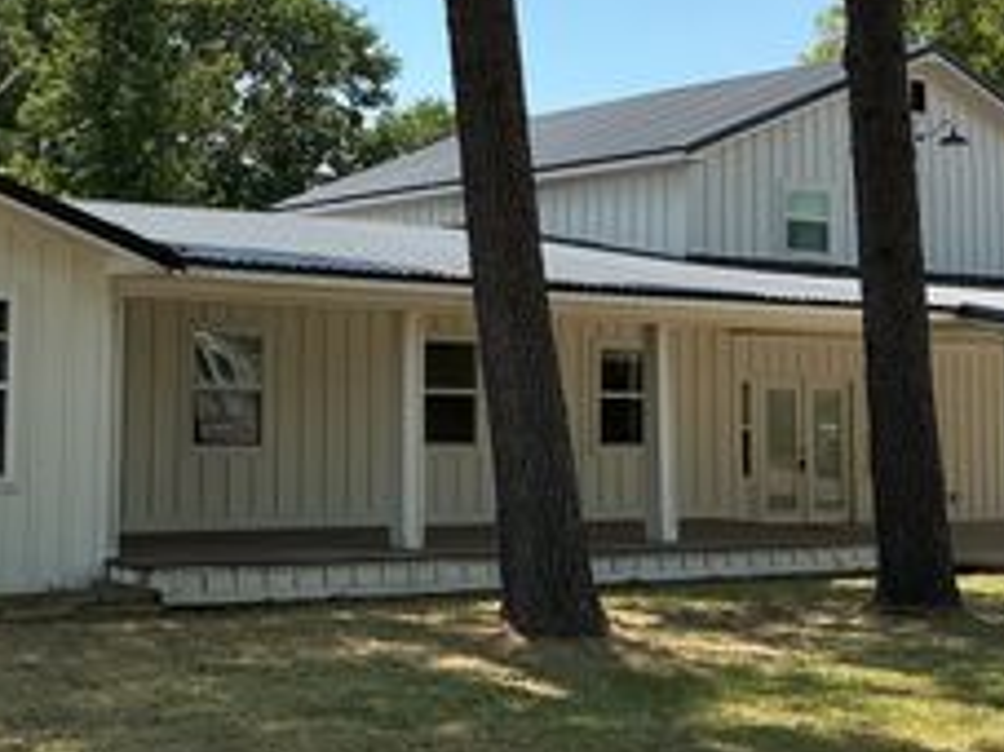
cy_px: 263
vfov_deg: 22.8
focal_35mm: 64
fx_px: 1855
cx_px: 199
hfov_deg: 29.6
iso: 25
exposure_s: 1/1786
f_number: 1.8
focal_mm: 3
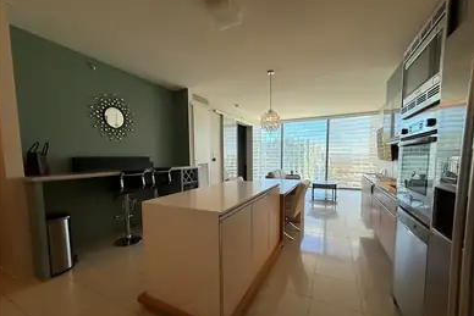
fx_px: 198
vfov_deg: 77.1
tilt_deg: -4.5
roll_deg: +0.6
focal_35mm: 15
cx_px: 237
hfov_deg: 100.4
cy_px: 174
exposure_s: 1/148
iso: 50
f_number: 2.2
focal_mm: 2.22
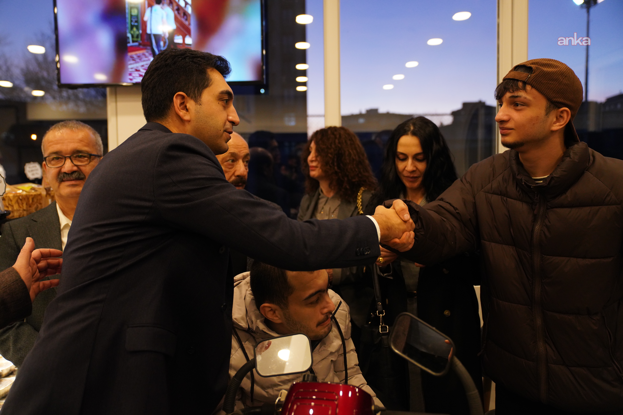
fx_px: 502
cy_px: 208
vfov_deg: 45.0
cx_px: 312
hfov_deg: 63.7
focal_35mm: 29
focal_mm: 29
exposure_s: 1/400
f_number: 2.8
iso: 2500
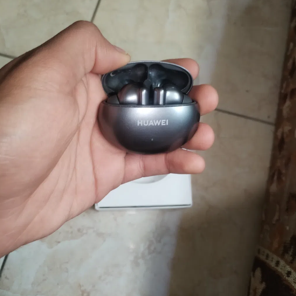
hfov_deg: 52.5
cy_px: 142
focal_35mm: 31
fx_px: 300
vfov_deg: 52.5
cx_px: 147
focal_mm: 4.75
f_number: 1.8
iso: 413
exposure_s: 1/30
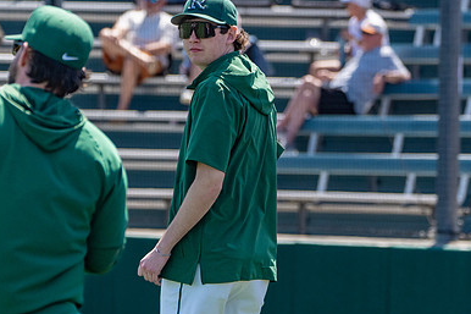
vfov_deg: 2.8
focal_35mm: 497
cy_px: 168
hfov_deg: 4.2
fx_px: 6499
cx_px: 226
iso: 1250
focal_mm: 293
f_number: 8
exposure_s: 1/2000
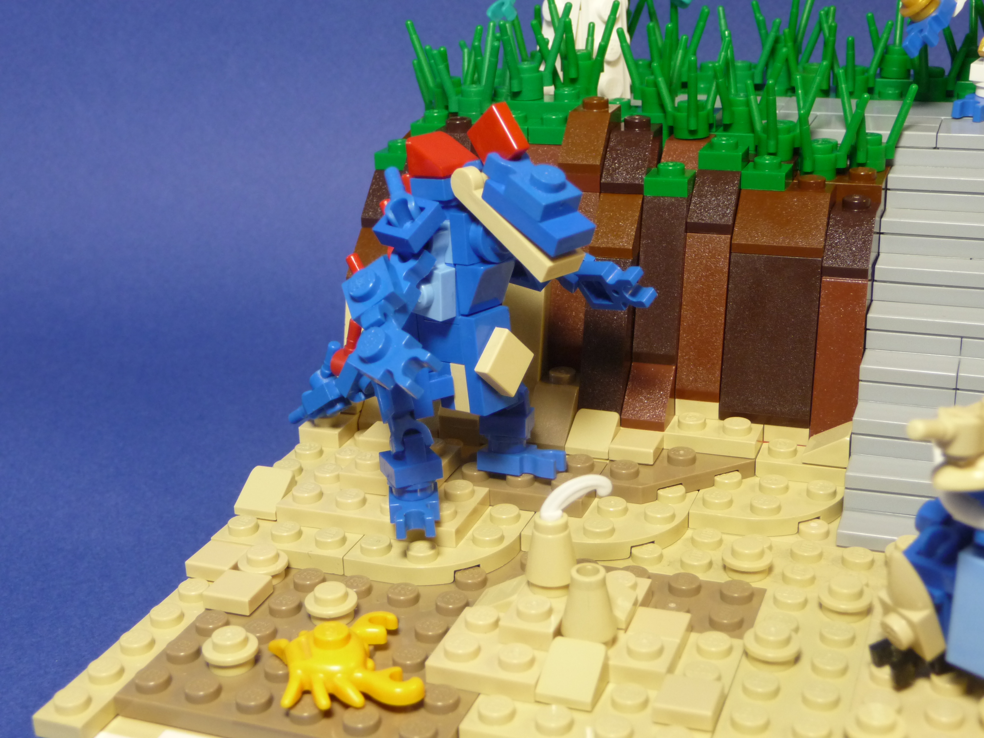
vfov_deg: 29.1
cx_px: 492
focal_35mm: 50
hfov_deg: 38.2
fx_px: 1421
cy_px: 369
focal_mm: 8.5
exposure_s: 1/40
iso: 200
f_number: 4.2
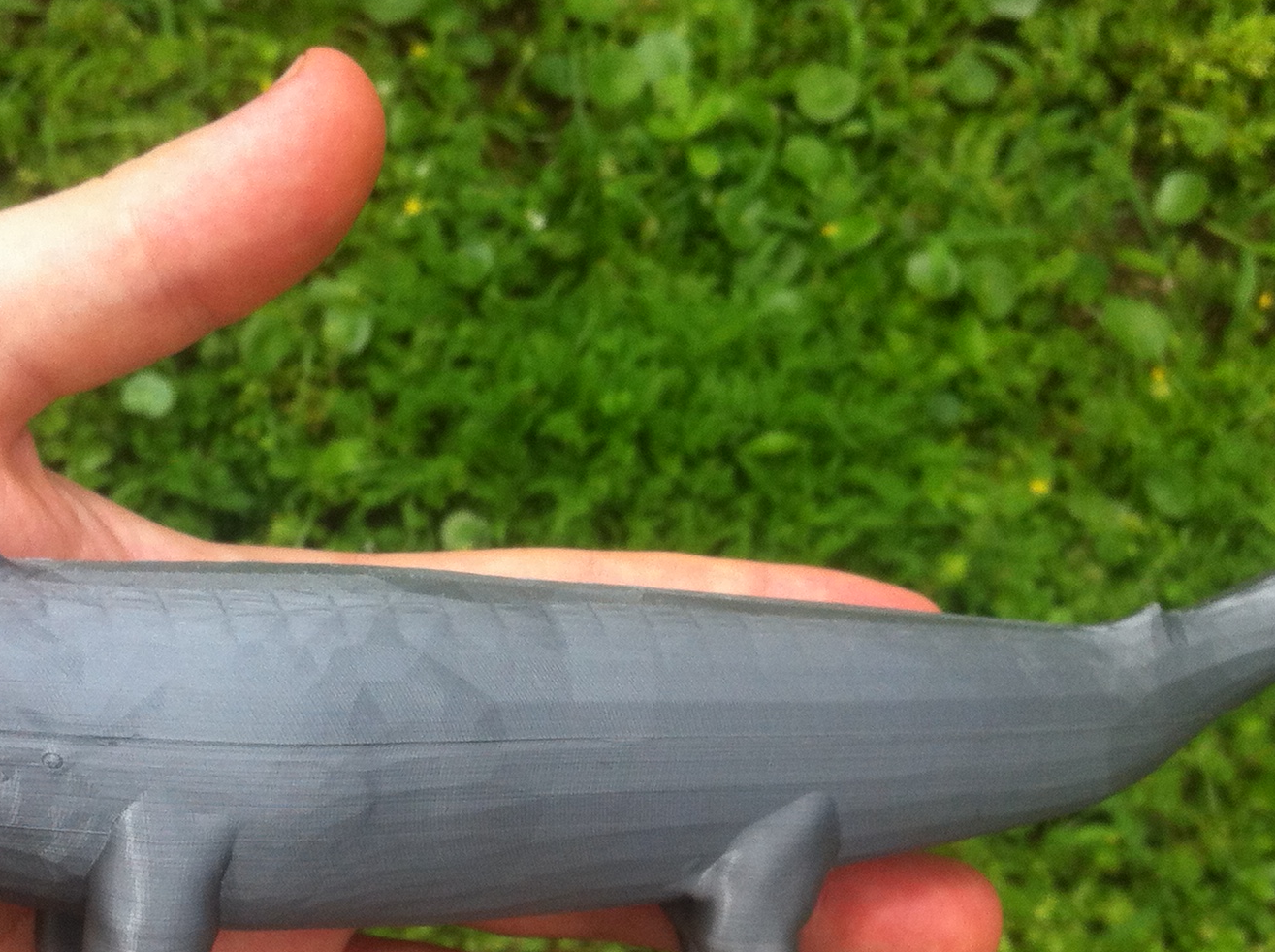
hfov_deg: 28.2
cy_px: 680
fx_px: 2538
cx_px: 567
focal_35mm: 69
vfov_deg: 21.1
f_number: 2.8
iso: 80
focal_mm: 3.85
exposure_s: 1/642
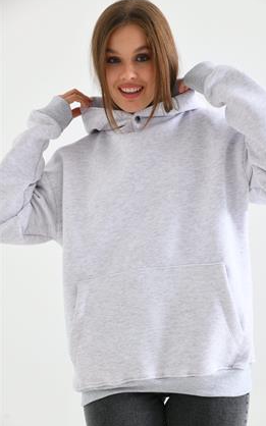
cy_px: 217
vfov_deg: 30.2
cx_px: 152
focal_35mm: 68
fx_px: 789
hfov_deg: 19.1
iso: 100
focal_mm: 62
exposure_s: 1/125
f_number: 5.6
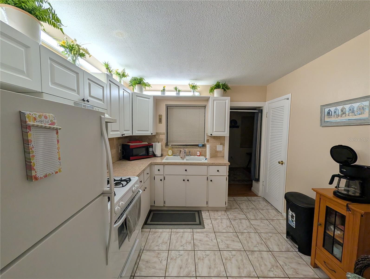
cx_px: 185
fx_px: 128
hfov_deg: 110.5
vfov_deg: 94.6
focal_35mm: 12
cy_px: 140
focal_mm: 2.02
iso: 43
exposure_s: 1/154
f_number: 1.7
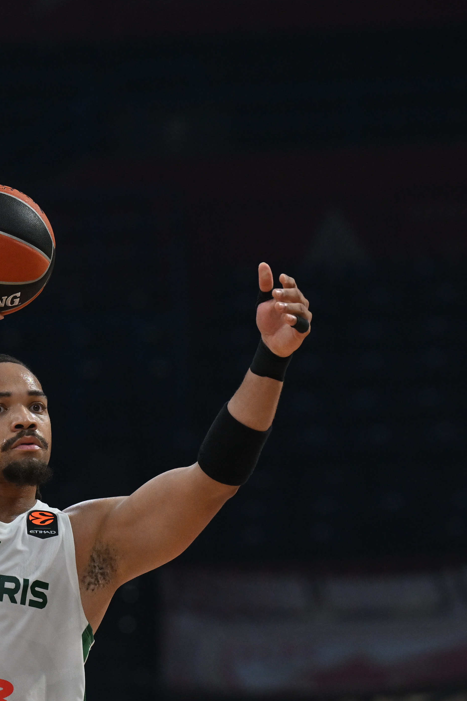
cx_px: -7
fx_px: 7898
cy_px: 492
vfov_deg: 5.1
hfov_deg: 3.4
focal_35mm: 406
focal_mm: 185
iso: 1250
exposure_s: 1/2000
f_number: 4
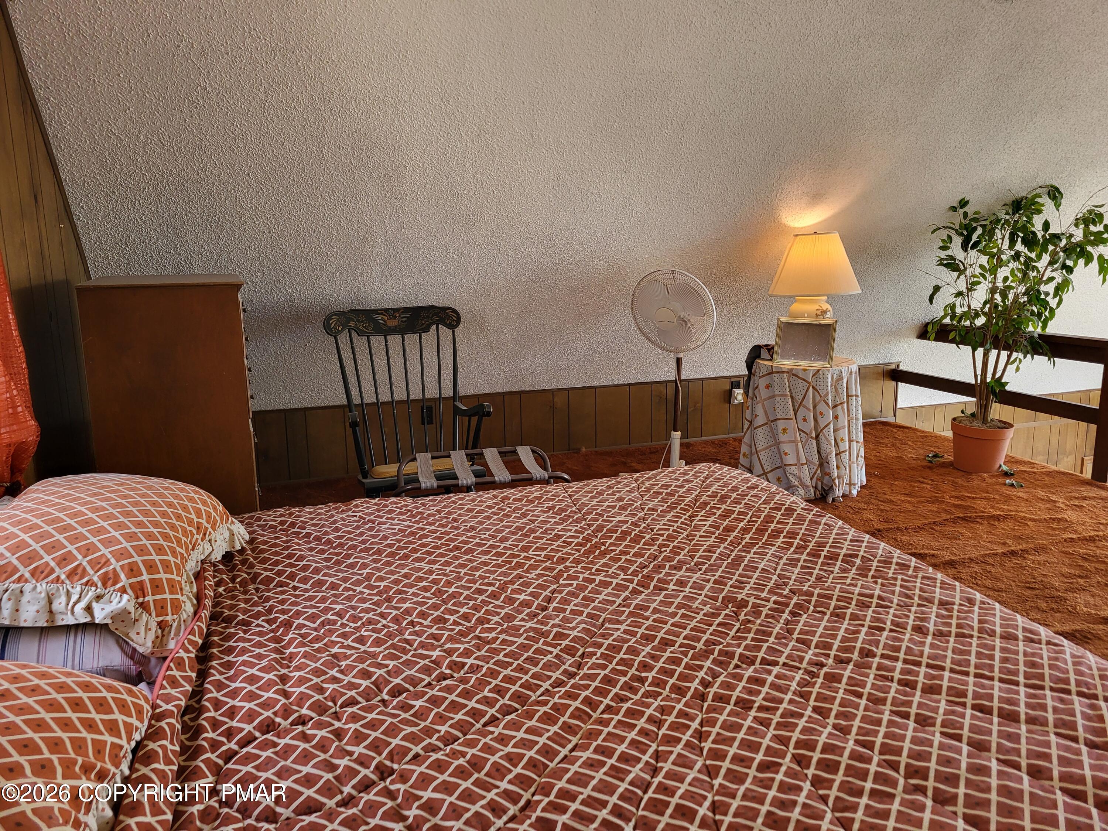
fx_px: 832
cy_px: 416
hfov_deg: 67.3
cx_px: 554
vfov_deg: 53.1
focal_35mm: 26
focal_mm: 5.4
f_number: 1.8
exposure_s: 1/60
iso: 200
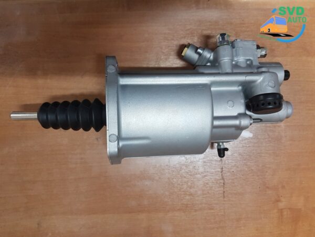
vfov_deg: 53.1
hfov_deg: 67.3
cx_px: 158
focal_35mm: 26
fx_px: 237
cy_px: 118
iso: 200
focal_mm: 4.2
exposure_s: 1/50
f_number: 1.7
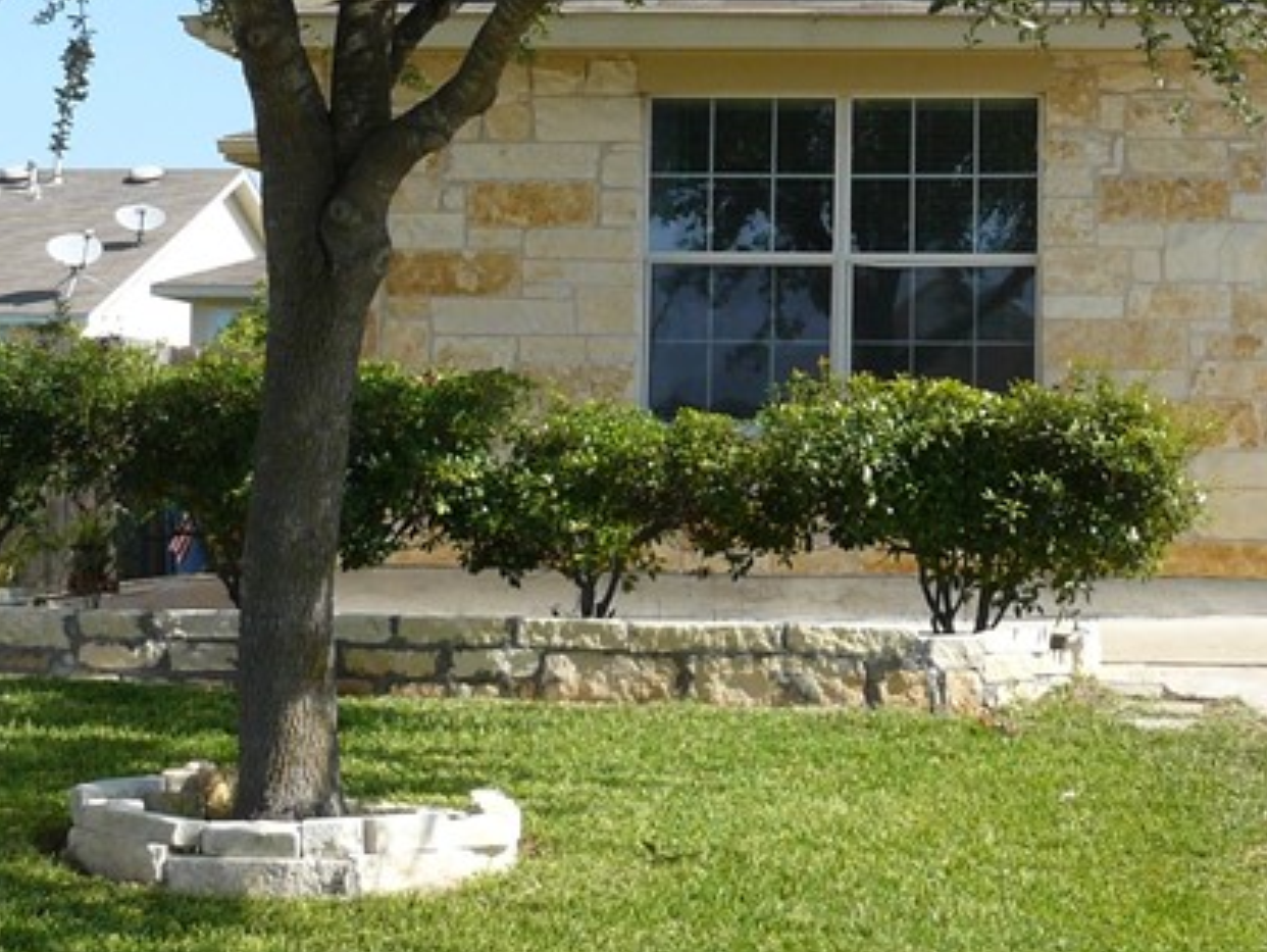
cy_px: 181
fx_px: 3259
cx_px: 1074
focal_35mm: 89
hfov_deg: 21.6
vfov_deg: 16.5
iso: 100
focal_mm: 6
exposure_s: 1/250
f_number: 5.6
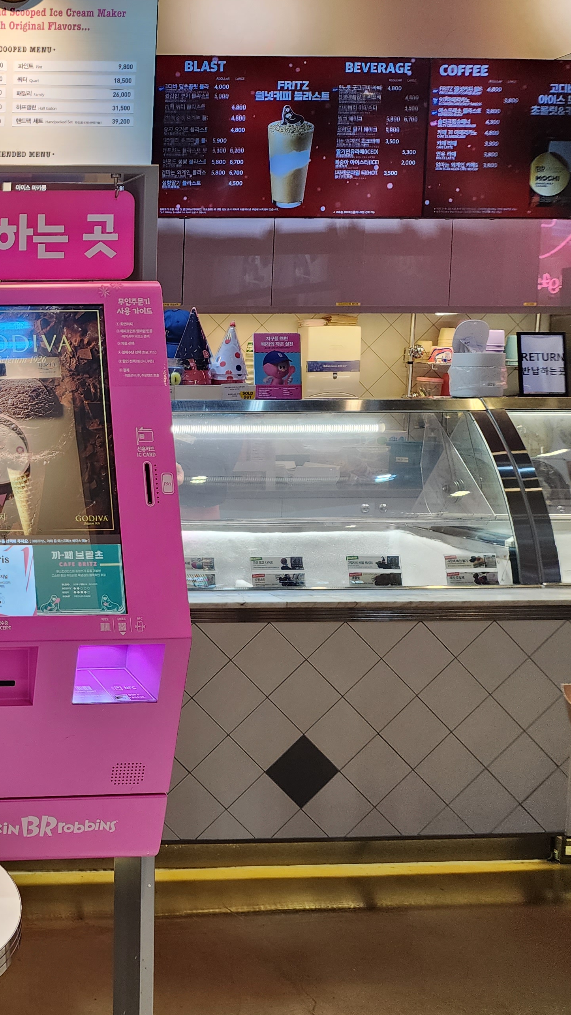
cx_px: -208
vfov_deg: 51.5
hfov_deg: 25.4
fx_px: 1050
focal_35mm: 39
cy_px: 461
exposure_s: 1/120
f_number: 1.8
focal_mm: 6.4
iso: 160
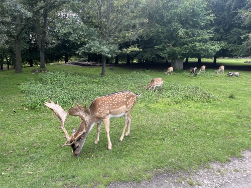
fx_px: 189
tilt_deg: -11.8
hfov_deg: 67.3
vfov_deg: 53.1
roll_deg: -0.3
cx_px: 126
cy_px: 94
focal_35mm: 26
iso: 50
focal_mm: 5.1
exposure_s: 1/305
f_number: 1.6
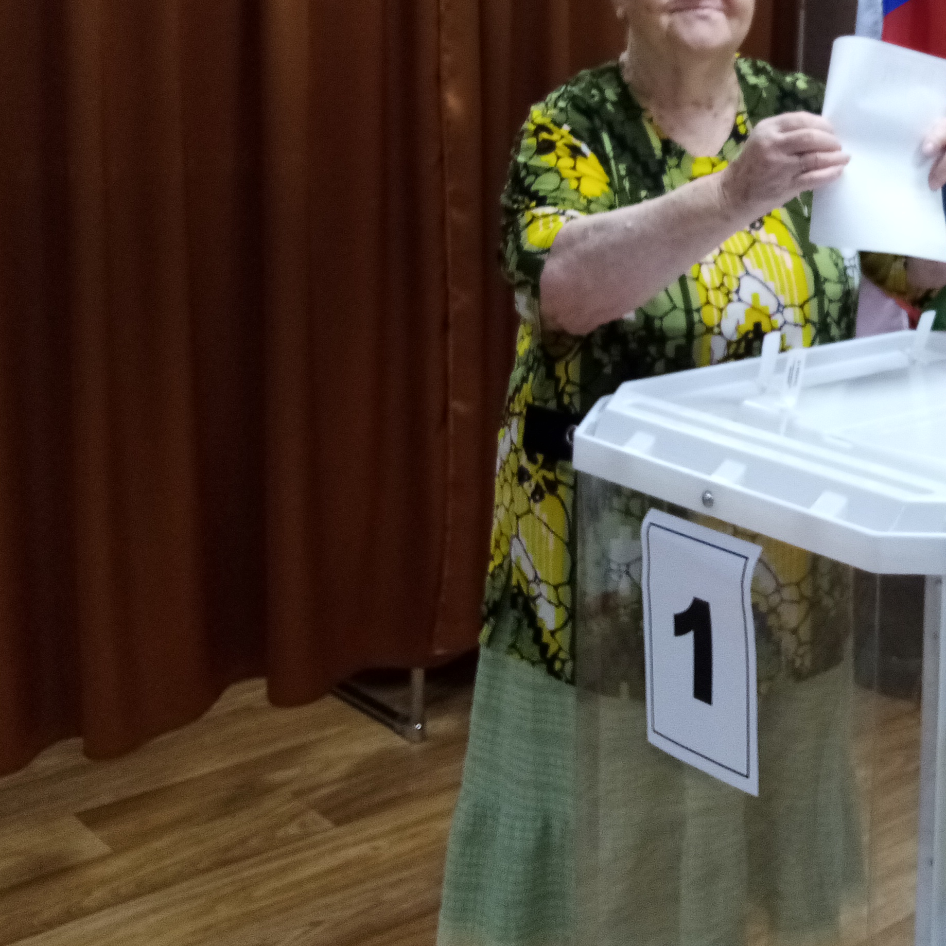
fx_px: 1608
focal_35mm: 52
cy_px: 166
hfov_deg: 30.4
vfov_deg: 31.8
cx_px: 951
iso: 157
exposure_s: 1/33.3
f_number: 1.8
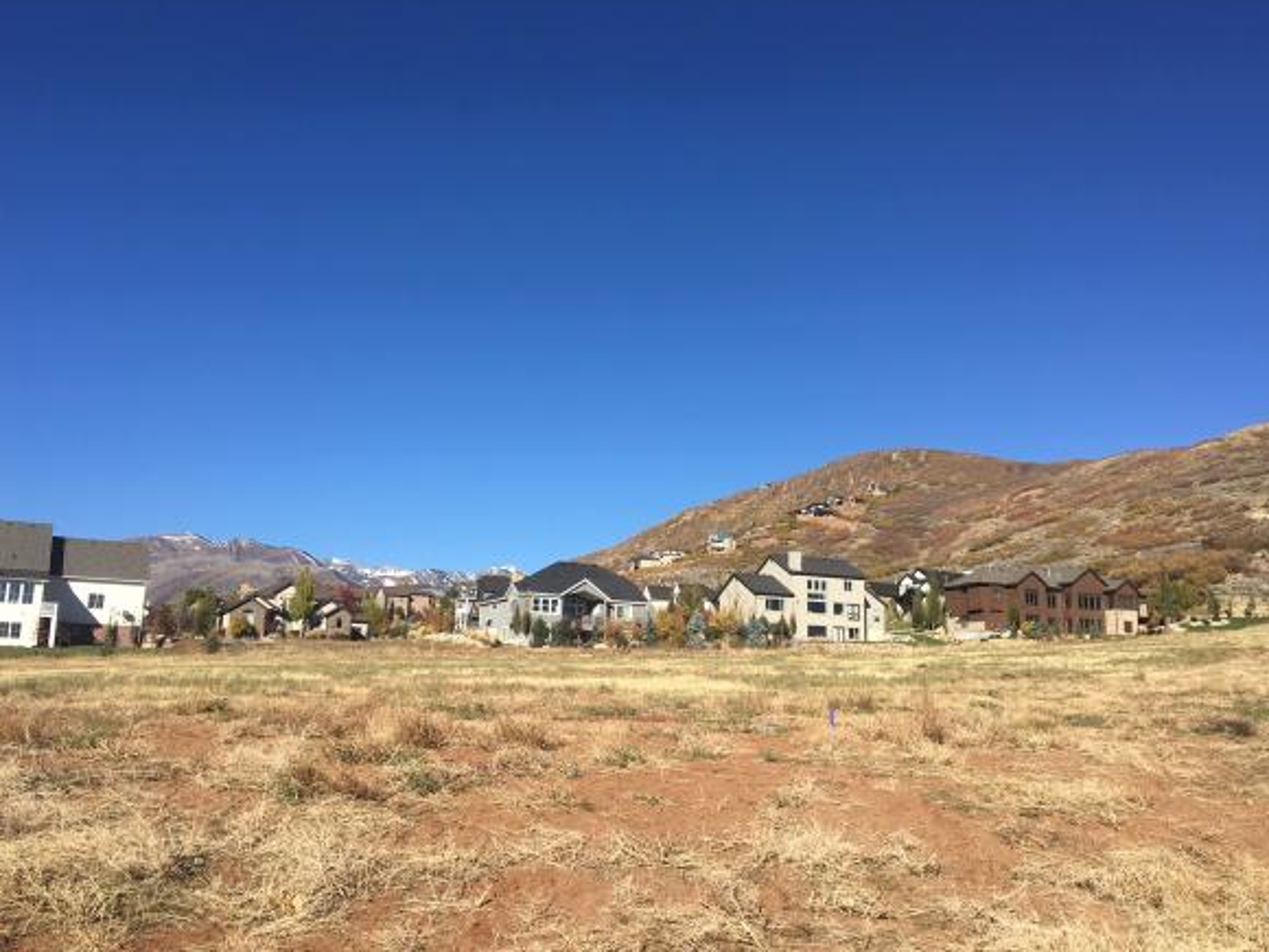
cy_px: 499
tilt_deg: +11.2
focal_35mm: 32
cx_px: 648
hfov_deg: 56.8
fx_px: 1173
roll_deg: -1.3
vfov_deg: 44.1
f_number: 2.2
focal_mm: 4.15
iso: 25
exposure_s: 1/1748
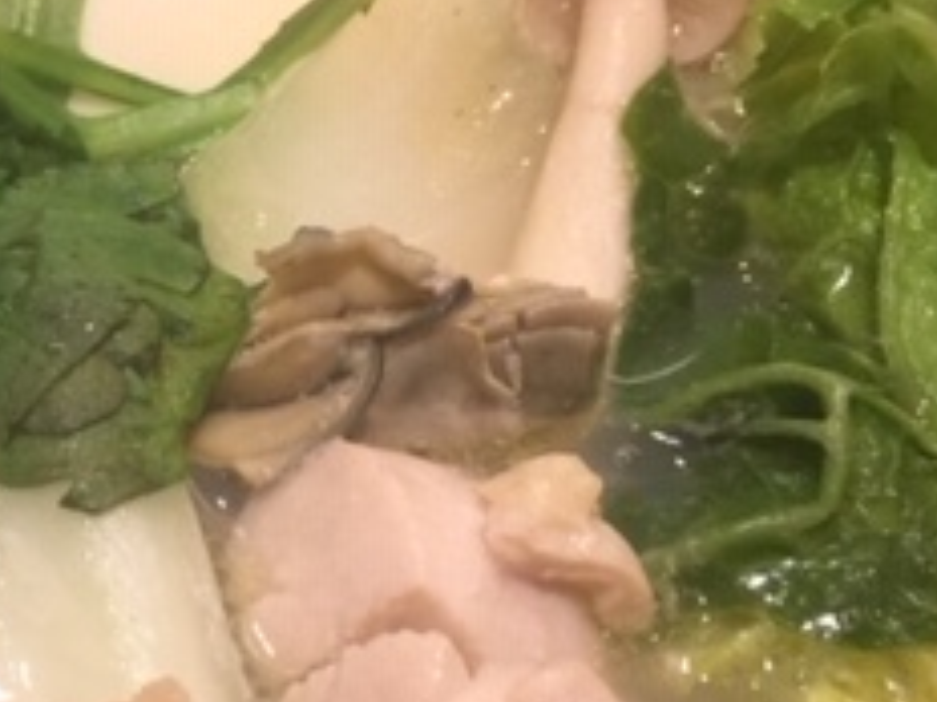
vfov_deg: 18.4
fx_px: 2165
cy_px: 403
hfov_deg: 22.9
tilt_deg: -48.0
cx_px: -117
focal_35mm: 80
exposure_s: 1/30
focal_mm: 4.15
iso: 50
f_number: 2.2
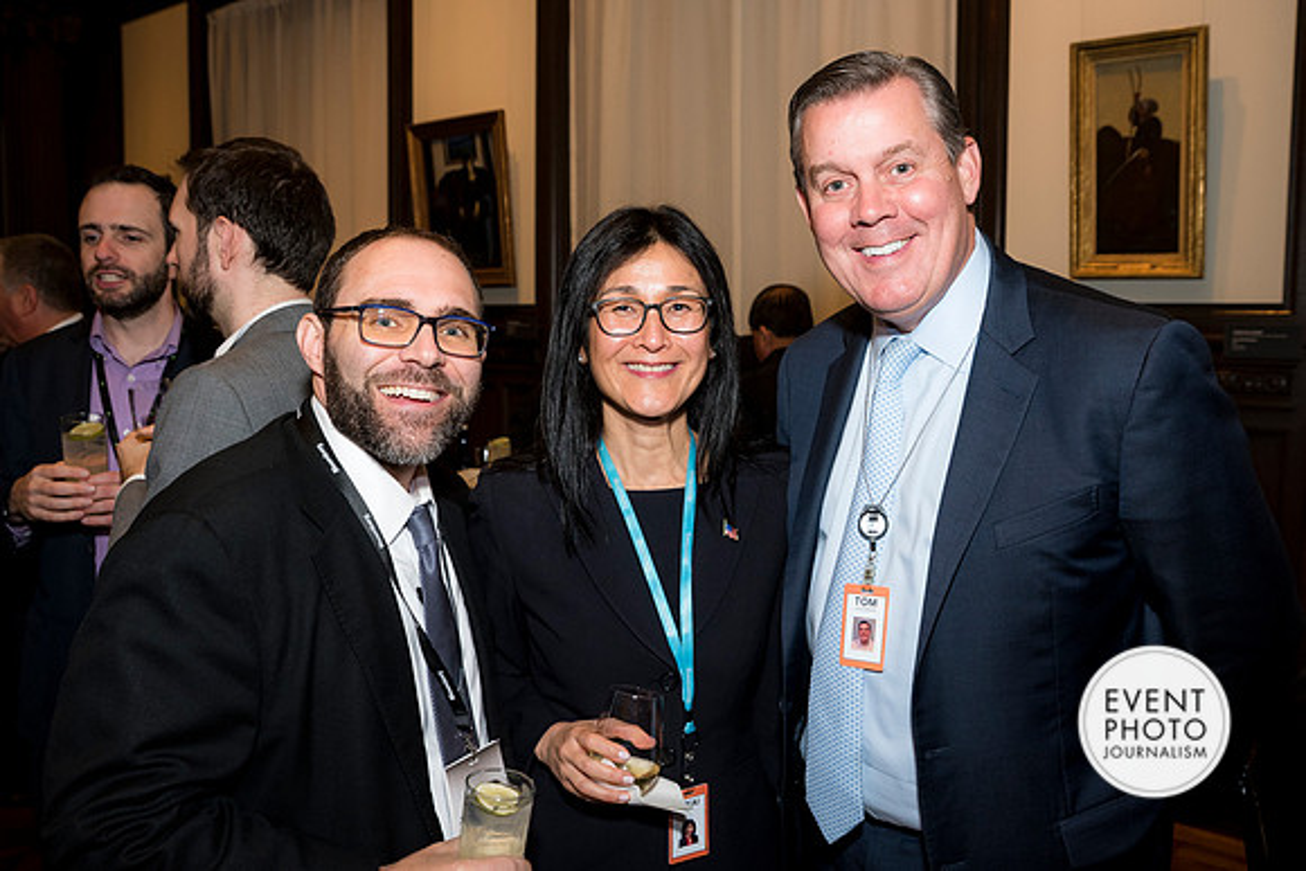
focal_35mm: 31
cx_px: 659
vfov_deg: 42.0
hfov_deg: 59.8
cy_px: 435
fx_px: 1135
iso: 800
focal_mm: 26
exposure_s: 1/125
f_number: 5
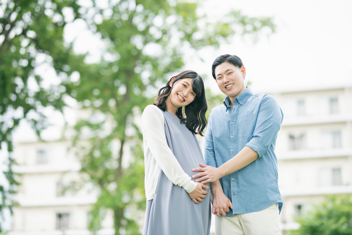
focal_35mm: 85
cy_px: 118
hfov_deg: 23.9
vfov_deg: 16.1
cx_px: 176
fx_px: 831
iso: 400
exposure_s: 1/2500
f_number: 1.8
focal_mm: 85
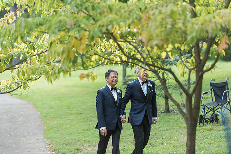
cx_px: 116
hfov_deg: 14.7
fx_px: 899
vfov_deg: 9.8
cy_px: 77
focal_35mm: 140
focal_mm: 140
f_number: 3.2
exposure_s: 1/640
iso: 800
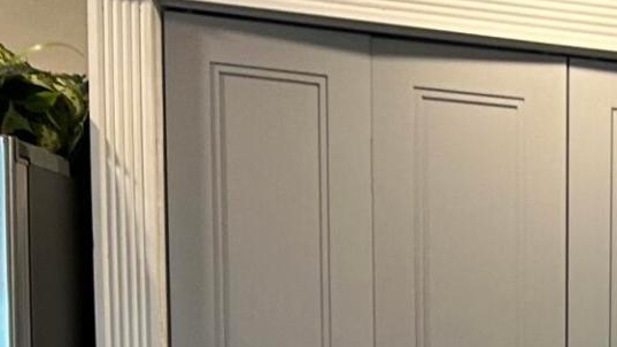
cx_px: 1490
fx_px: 2487
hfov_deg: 11.6
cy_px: 1136
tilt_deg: -12.0
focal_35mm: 152
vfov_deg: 6.9
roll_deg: -4.8
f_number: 1.5
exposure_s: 1/60
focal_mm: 5.7
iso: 64
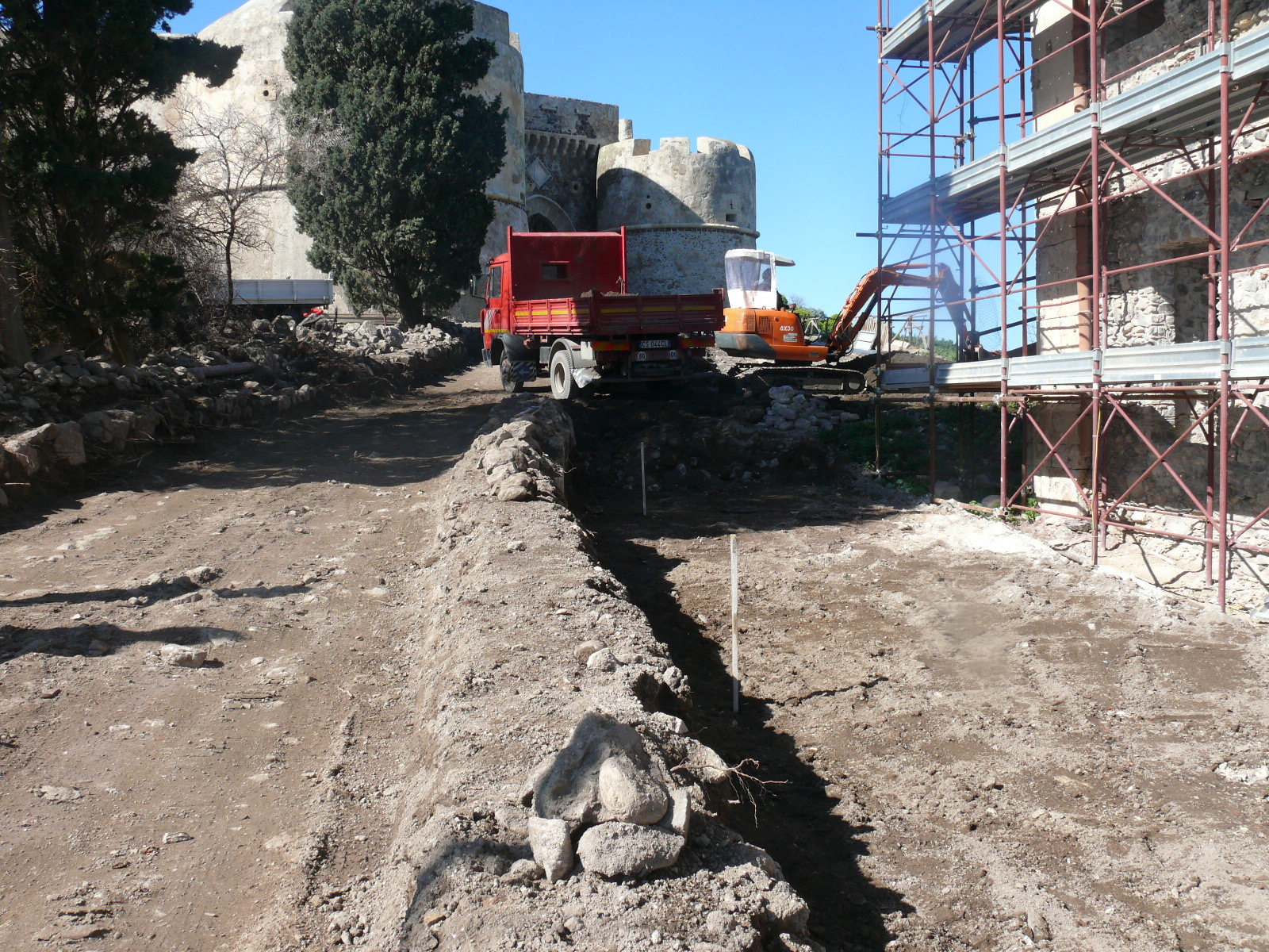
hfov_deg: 52.6
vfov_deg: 40.7
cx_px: 634
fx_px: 1283
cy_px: 476
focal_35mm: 35
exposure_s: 1/250
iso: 100
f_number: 5.6
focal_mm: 7.4
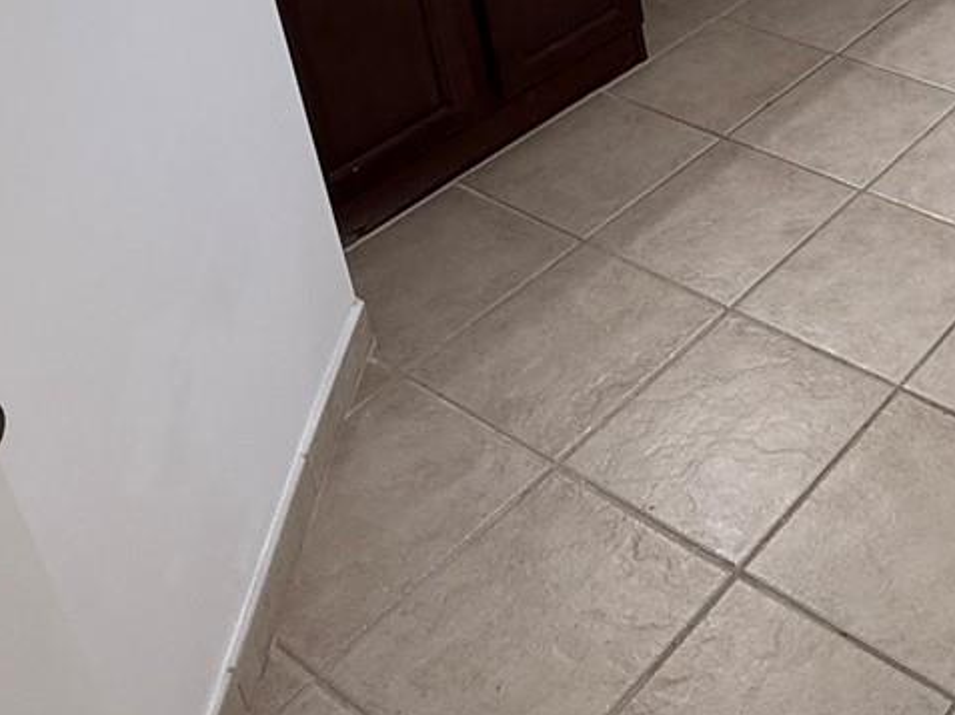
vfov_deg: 26.6
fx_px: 1296
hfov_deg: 33.9
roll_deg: +0.3
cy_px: -192
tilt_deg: -20.5
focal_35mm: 47
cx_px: 1103
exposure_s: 1/120
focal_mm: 2.22
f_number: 2.2
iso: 160
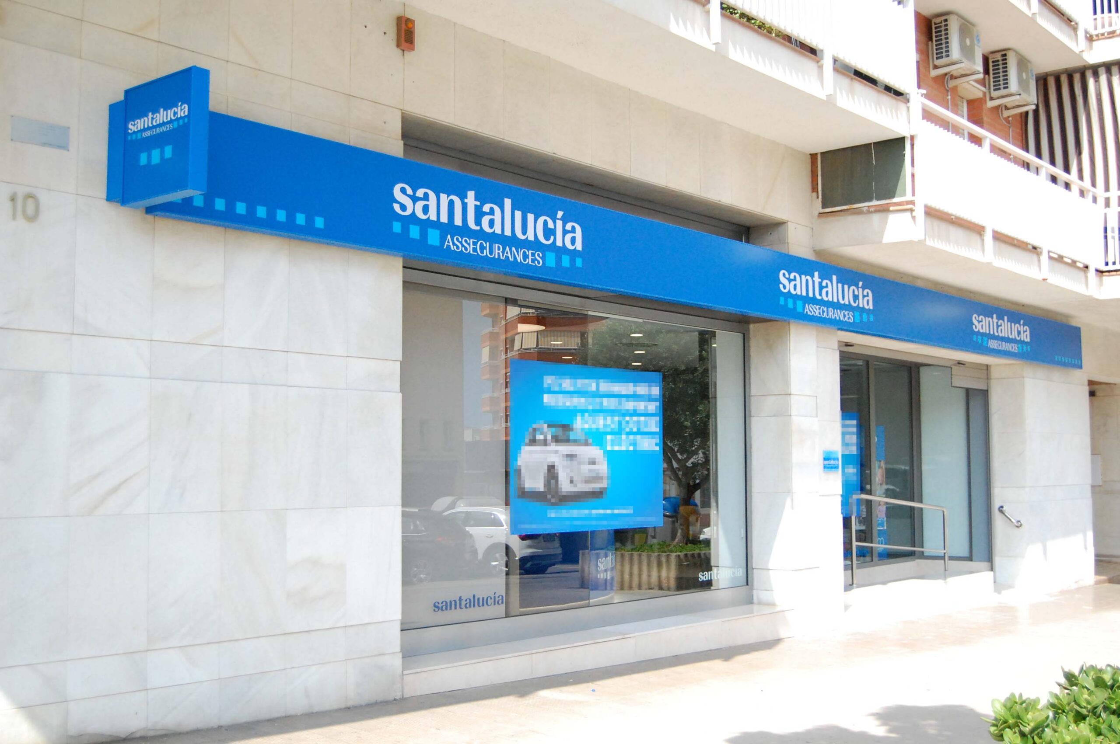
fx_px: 1212
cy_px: 372
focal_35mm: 39
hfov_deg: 49.6
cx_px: 560
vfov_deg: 34.1
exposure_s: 1/4000
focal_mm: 26
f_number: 4.5
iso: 1600
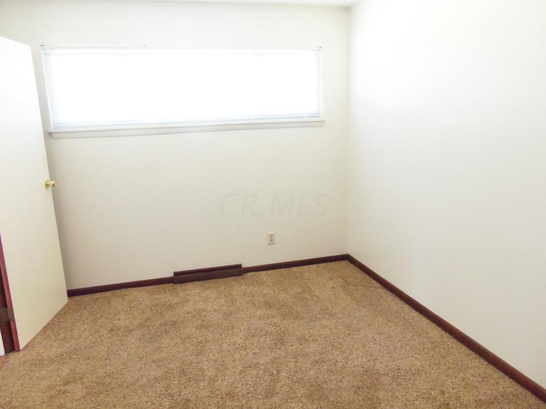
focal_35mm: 26
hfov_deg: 67.3
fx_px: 410
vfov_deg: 53.1
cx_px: 273
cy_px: 204
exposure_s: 1/25
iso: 400
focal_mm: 4.7
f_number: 3.2
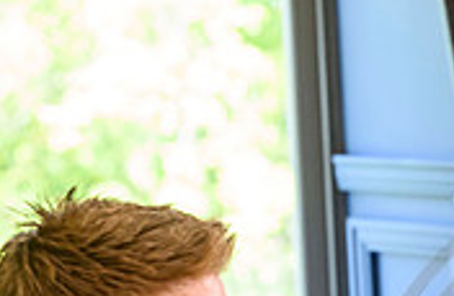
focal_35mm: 293
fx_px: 3672
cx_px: 568
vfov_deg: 4.6
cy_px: 392
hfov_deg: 7.0
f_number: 4
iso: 4000
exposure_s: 1/500
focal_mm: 82
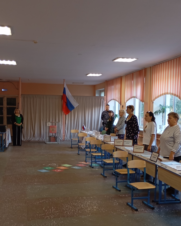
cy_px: 133
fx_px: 295
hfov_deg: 34.1
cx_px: 97
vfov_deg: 41.9
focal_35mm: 44
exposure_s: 1/30
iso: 483
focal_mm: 4.27
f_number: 1.8
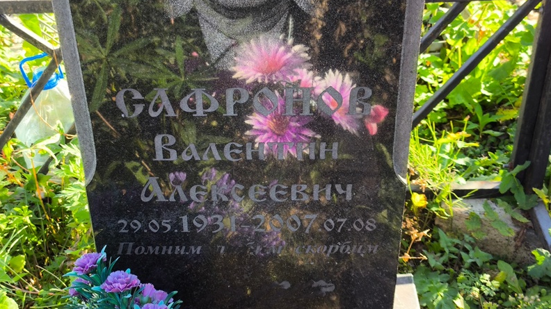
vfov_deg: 21.8
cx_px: 277
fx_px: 803
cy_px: 162
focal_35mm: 55
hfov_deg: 37.9
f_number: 1.7
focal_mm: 4.71
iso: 50
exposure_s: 1/154
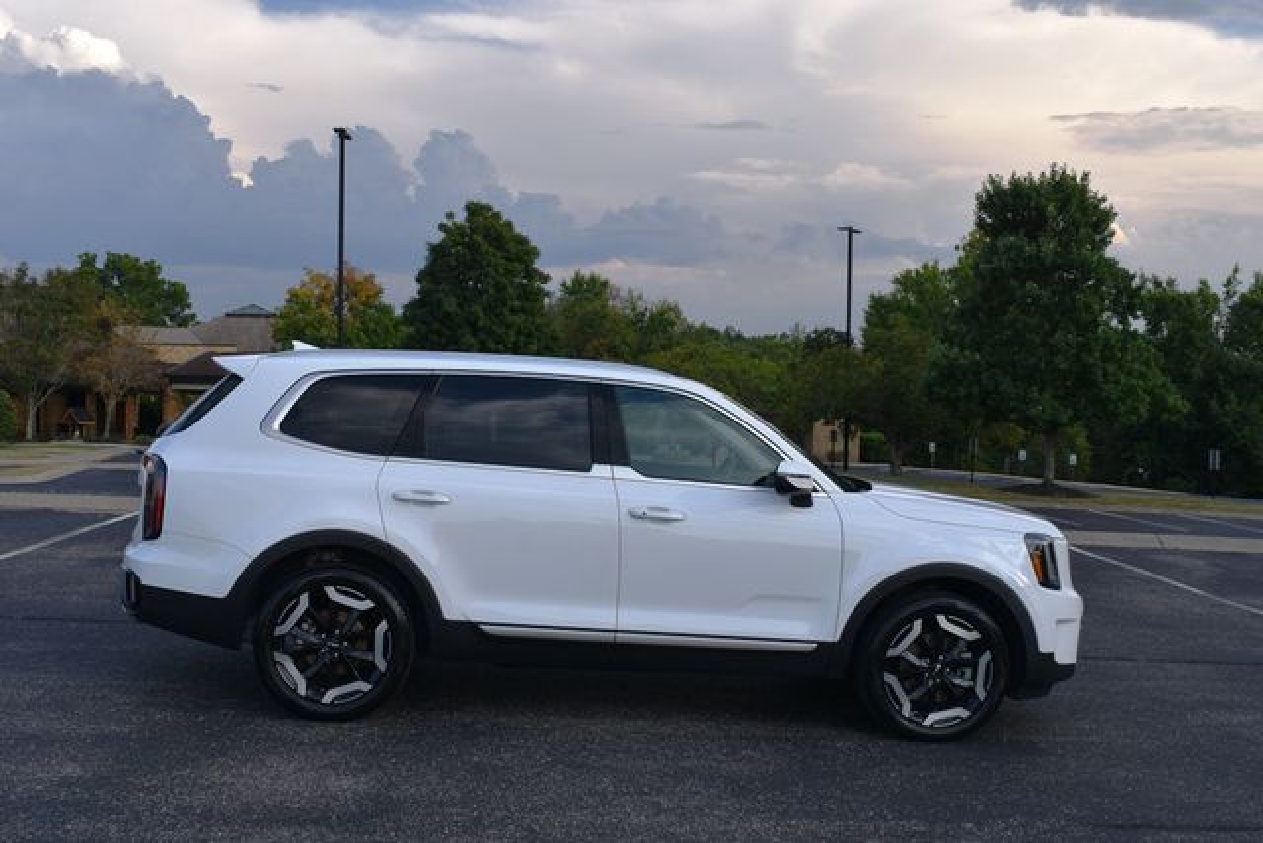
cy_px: 422
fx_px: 1368
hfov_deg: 49.5
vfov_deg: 34.2
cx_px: 632
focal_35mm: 39
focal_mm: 26
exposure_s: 1/250
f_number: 8
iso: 140
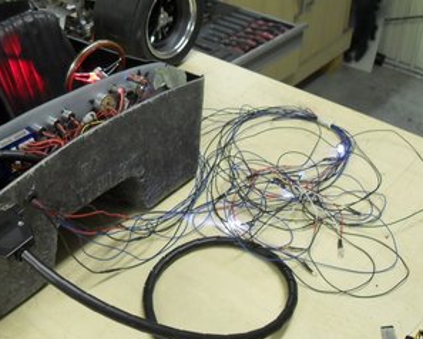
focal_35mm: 46
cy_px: 157
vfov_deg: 32.8
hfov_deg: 40.3
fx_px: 576
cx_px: 198
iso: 200
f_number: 2.8
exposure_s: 1/20
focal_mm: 6.2
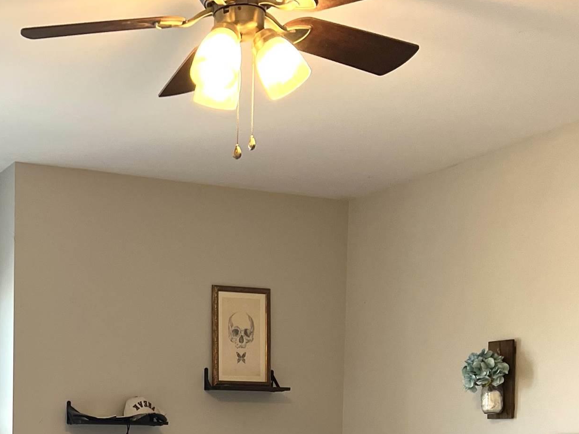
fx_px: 1087
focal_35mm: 65
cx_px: 81
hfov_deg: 28.9
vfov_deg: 21.1
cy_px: 514
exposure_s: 1/120
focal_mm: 5.7
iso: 125
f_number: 1.5
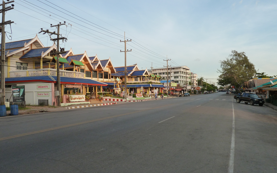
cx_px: 137
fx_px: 204
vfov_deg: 46.0
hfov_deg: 68.4
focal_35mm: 27
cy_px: 89
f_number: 4
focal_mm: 4.1
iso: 125
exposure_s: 1/160
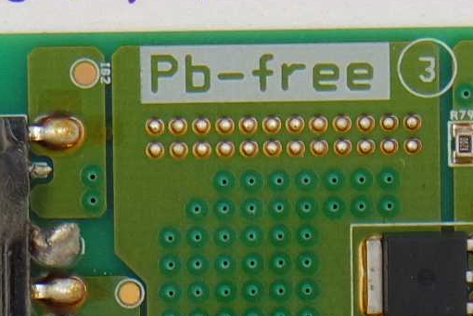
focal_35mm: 315
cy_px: 321
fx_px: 4138
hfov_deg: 6.5
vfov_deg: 4.4
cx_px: 239
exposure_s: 1/125
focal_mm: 20
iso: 200
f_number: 5
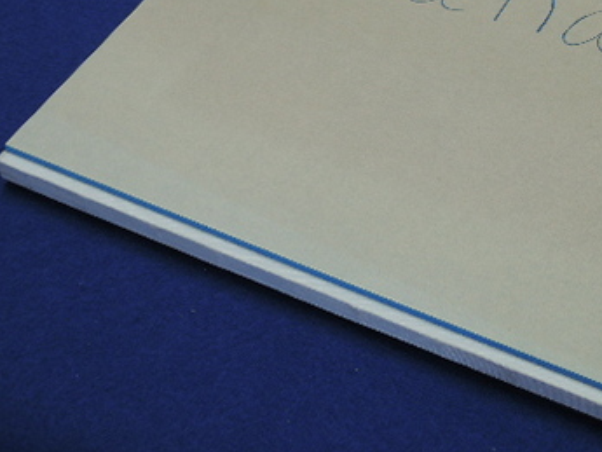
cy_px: 68
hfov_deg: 22.2
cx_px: 494
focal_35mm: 87
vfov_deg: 16.8
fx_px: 1514
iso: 200
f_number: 4
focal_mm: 10.7
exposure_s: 1/60
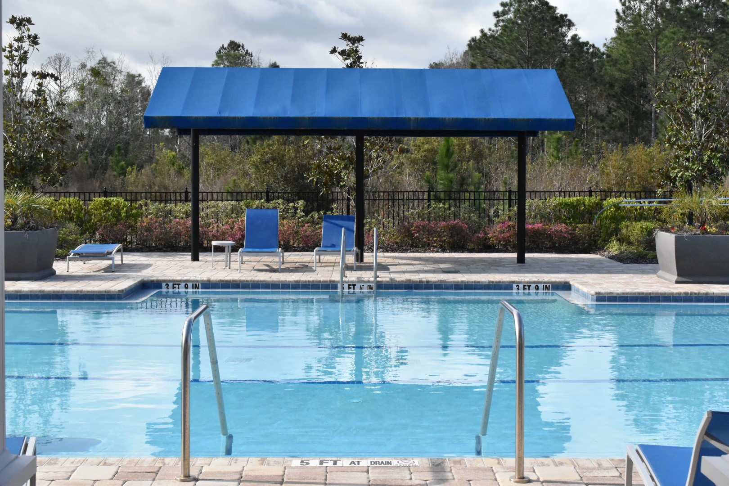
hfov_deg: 33.4
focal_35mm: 60
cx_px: 364
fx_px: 1215
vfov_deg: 22.6
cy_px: 243
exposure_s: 1/4000
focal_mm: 40
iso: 4000
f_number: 10
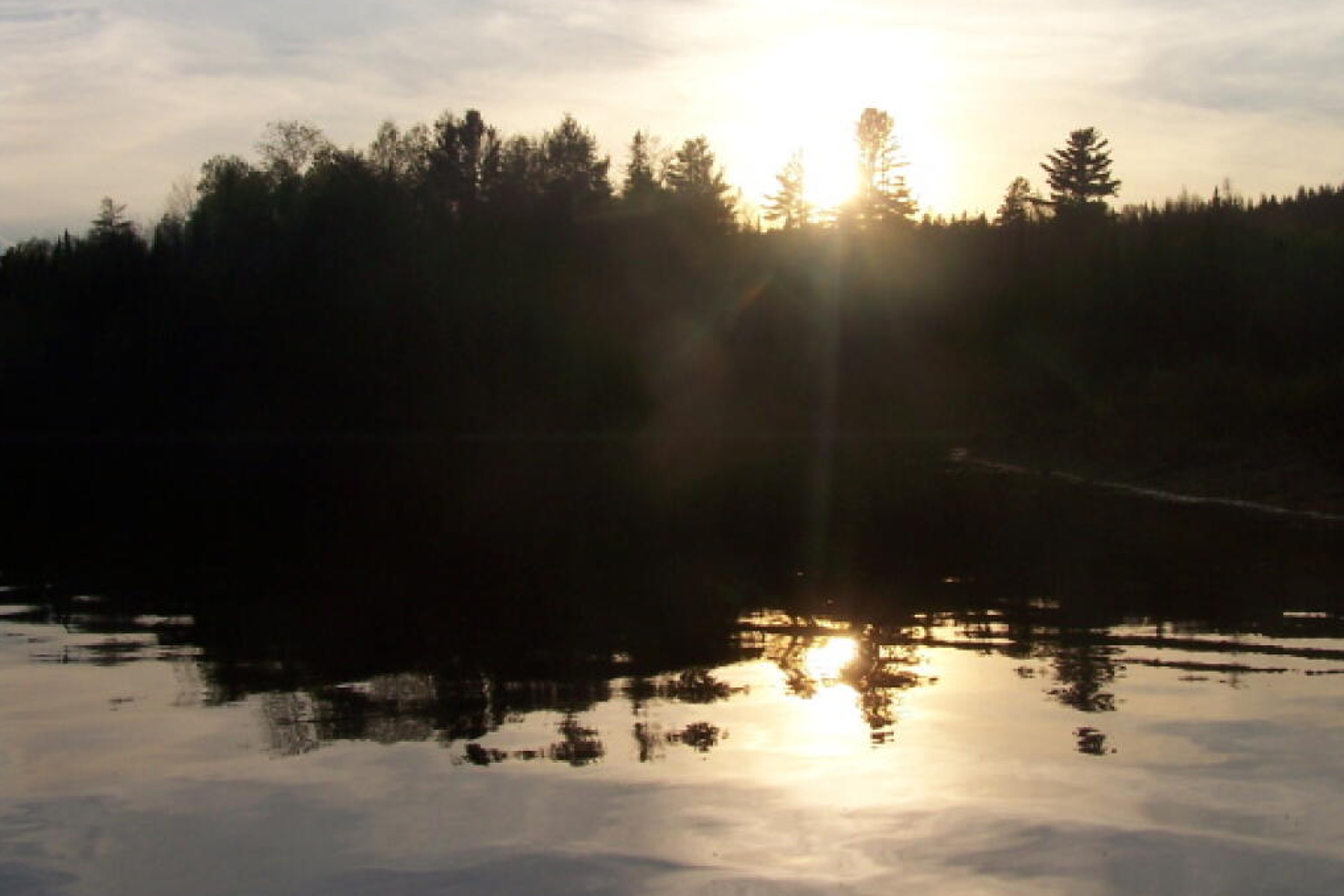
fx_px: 1979
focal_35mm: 53
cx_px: 671
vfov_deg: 25.5
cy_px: 387
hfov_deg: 37.5
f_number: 5.6
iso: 80
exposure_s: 1/640
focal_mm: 6.3
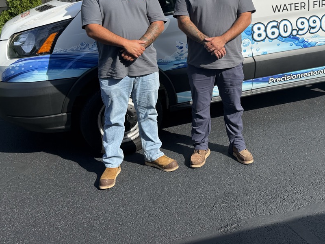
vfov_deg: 33.3
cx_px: 230
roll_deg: +2.0
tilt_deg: -11.7
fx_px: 394
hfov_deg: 43.8
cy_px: 48
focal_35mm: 42
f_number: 1.78
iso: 80
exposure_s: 1/4167
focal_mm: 6.76
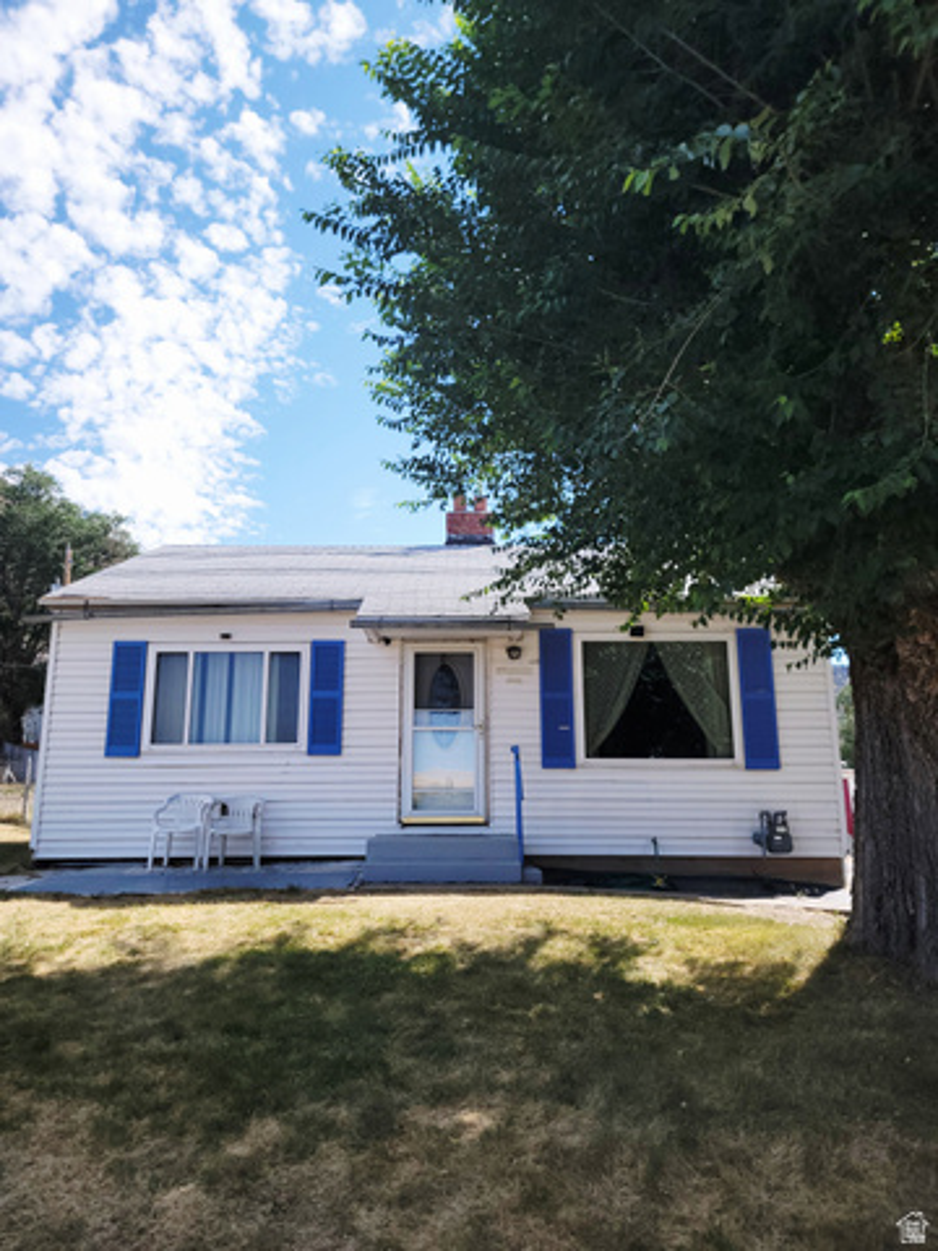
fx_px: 867
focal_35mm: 24
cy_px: 626
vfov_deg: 71.6
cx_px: 469
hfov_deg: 56.8
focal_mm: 6.7
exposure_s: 1/588
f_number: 1.8
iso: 16
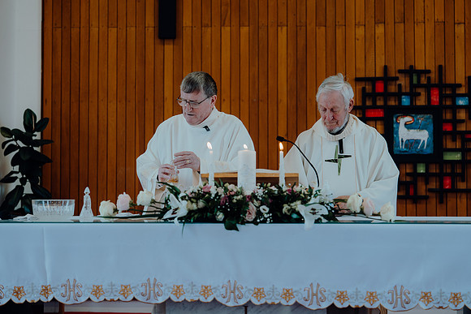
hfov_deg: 28.8
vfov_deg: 19.5
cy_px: 157
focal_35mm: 70
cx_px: 236
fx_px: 916
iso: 400
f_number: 2.8
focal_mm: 70
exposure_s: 1/200
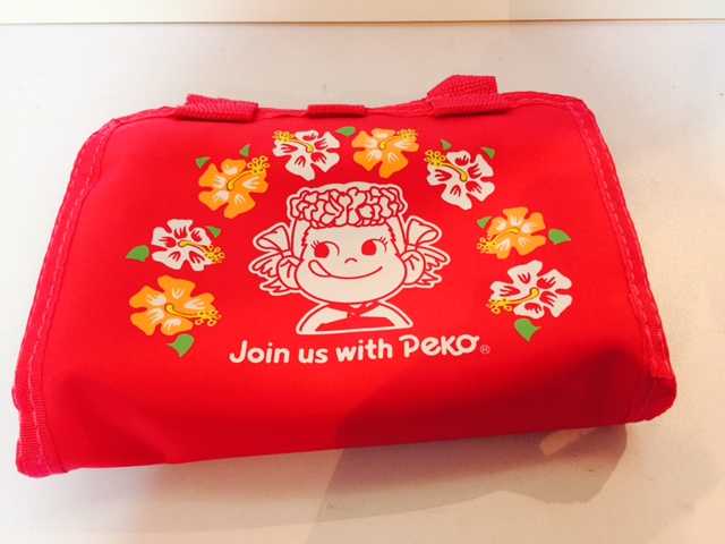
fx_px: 607
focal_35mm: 29
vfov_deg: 48.2
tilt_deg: -56.9
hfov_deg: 61.7
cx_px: 362
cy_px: 272
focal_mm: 4.15
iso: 160
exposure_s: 1/33
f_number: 2.2
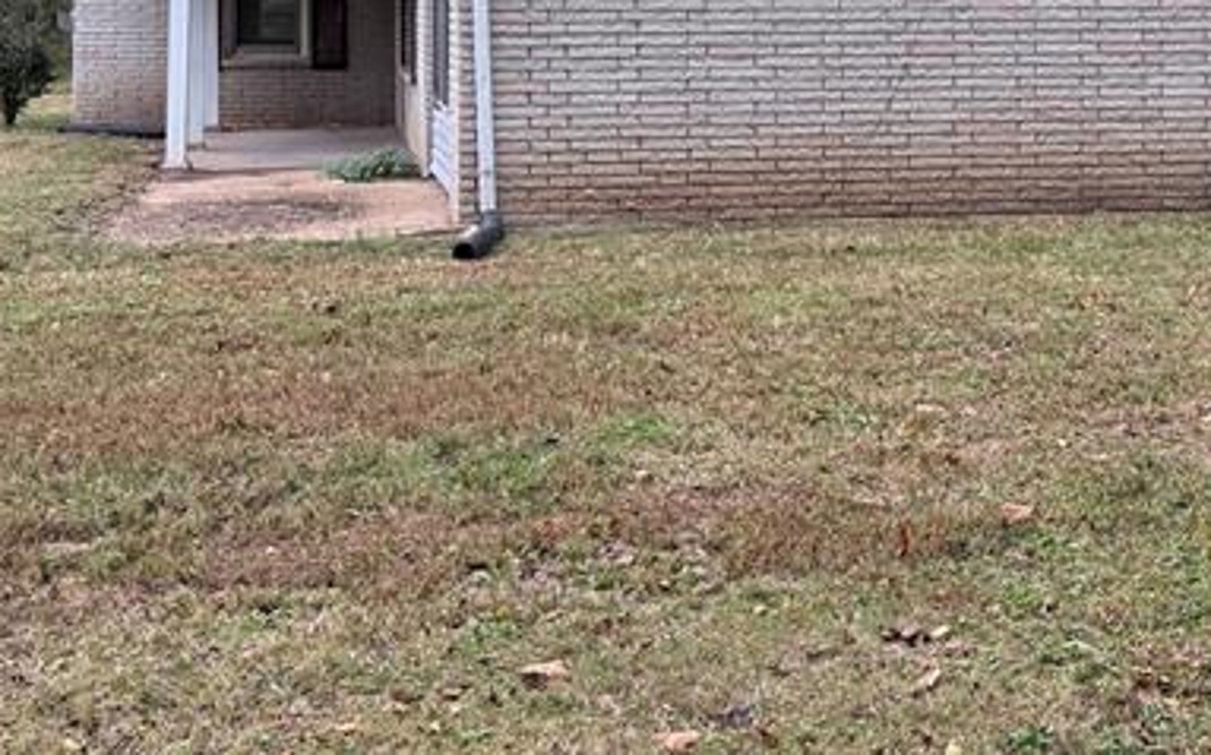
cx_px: 901
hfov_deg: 29.8
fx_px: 2243
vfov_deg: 18.6
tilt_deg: +3.4
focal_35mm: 68
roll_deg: -0.3
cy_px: -3
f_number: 1.78
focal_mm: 6.76
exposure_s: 1/230
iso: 125
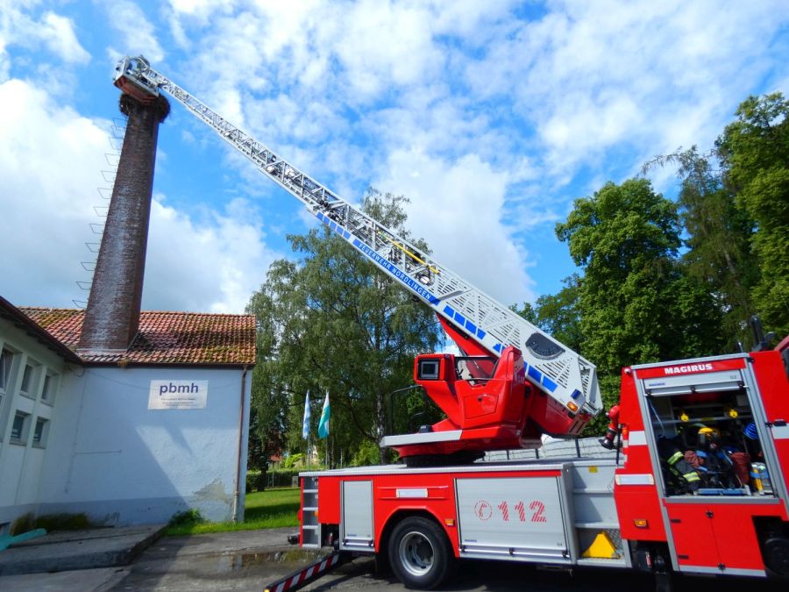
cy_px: 296
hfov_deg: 81.7
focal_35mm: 20
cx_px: 394
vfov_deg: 66.0
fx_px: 456
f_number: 2.8
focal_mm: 3.6
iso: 80
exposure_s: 1/1000
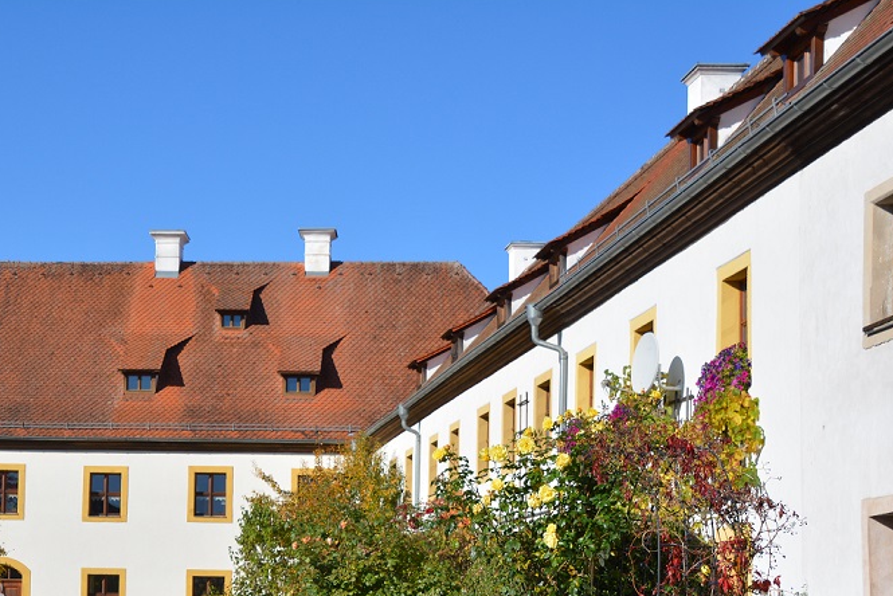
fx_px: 1762
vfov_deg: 19.0
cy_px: 466
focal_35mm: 71
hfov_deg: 28.1
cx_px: 234
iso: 100
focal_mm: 30
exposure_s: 1/320
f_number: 9
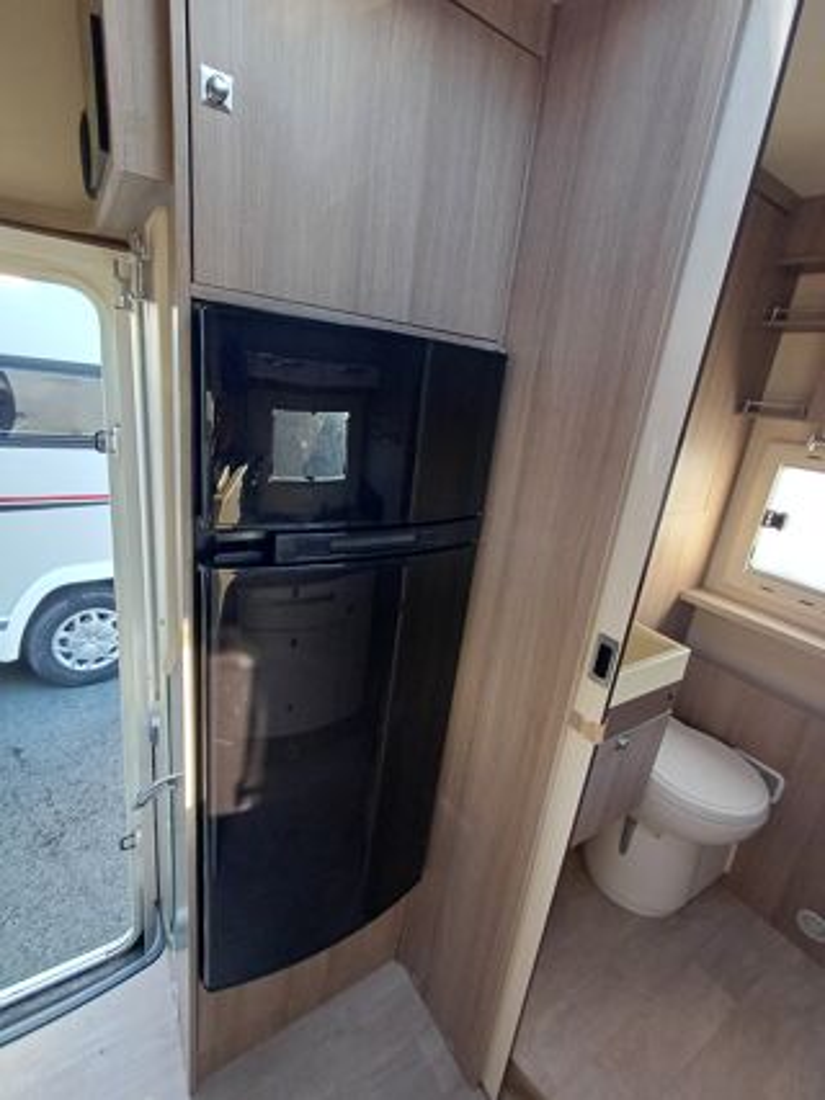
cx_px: 412
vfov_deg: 94.5
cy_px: 550
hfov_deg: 78.1
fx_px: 509
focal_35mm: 16
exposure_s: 1/50
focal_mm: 1.64
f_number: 2.2
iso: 125
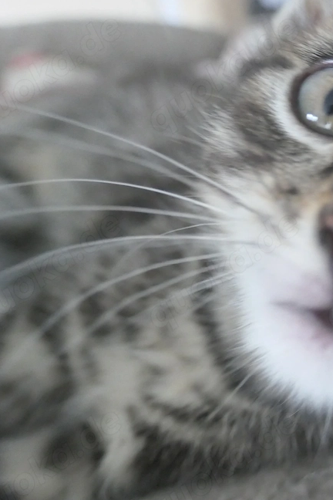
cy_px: 249
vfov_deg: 51.9
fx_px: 513
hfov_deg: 33.5
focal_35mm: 37
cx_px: 316
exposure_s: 1/100
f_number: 3.3
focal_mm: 8.8
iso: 3200
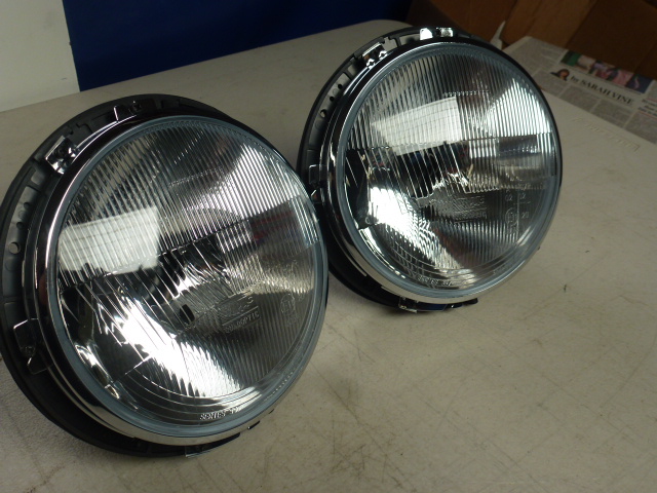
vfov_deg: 42.9
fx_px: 626
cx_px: 328
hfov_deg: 55.4
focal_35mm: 33
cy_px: 246
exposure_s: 1/100
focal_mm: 5.9
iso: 100
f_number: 3.6
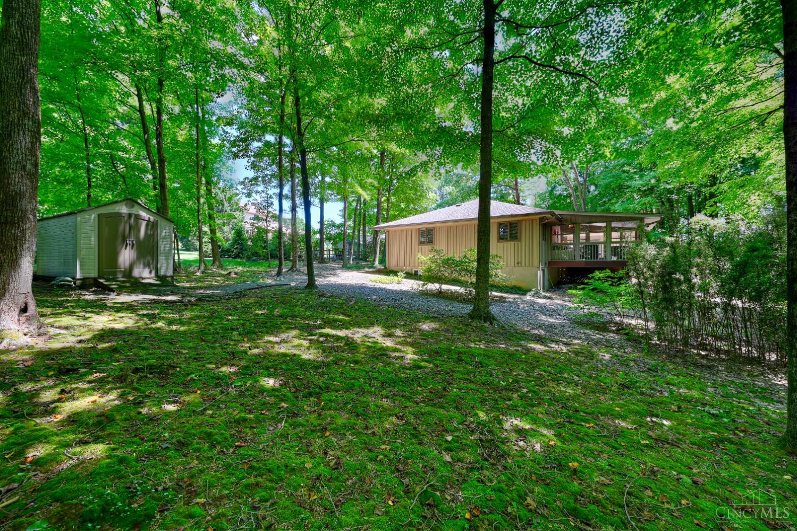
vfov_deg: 81.2
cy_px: 266
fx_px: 310
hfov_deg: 104.3
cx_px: 398
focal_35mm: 14
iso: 100
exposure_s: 1/2
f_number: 10
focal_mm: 14
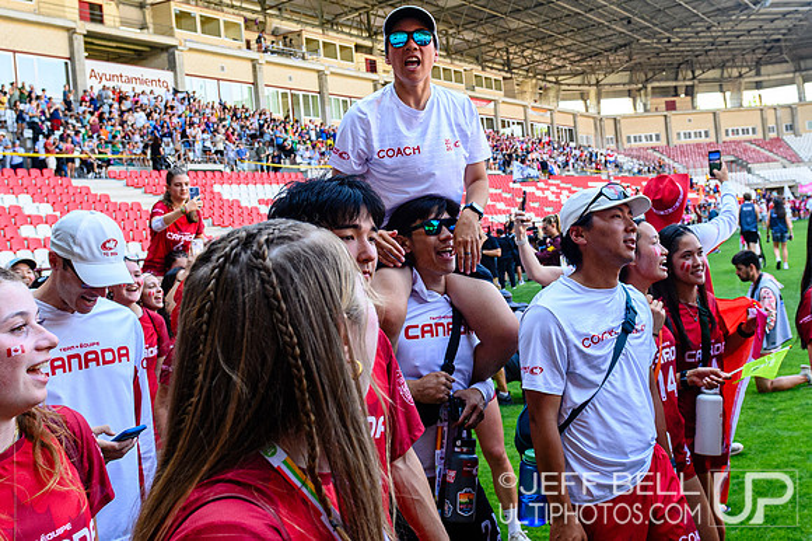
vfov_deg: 30.9
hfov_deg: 45.0
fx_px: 976
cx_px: 469
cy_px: 214
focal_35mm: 43
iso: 1800
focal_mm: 24
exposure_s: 1/500
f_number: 5.6
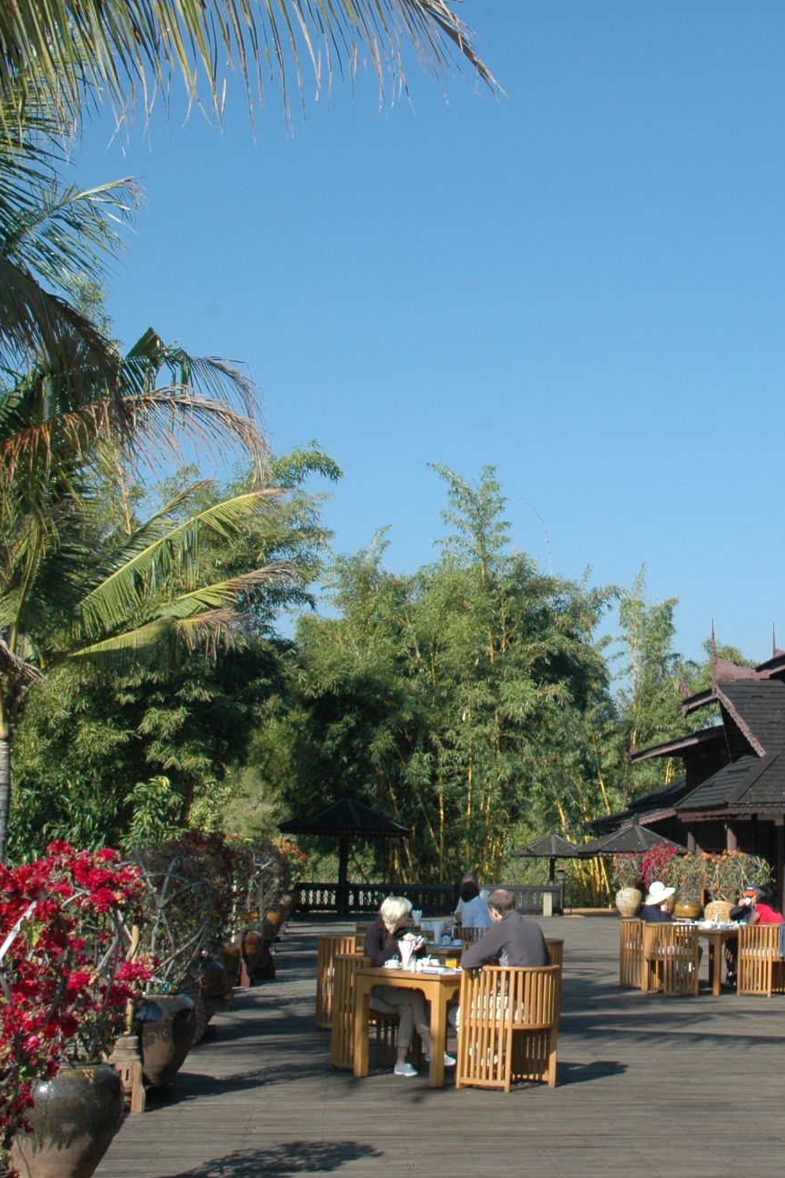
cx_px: 659
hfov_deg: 24.1
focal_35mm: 55
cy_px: 589
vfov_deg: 36.2
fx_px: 1799
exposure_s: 1/400
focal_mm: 24
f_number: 10
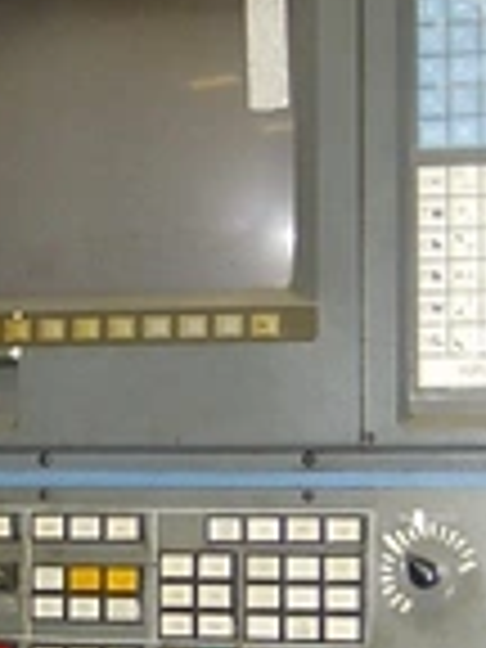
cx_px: 180
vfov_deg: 19.5
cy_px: 454
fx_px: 1872
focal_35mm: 100
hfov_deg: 14.8
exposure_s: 1/60
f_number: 2.8
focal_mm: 6
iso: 200
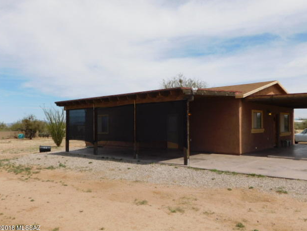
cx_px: 152
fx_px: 275
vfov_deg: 45.5
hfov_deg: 58.3
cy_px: 119
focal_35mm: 31
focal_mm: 5.3
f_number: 6.4
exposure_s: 1/500
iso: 125
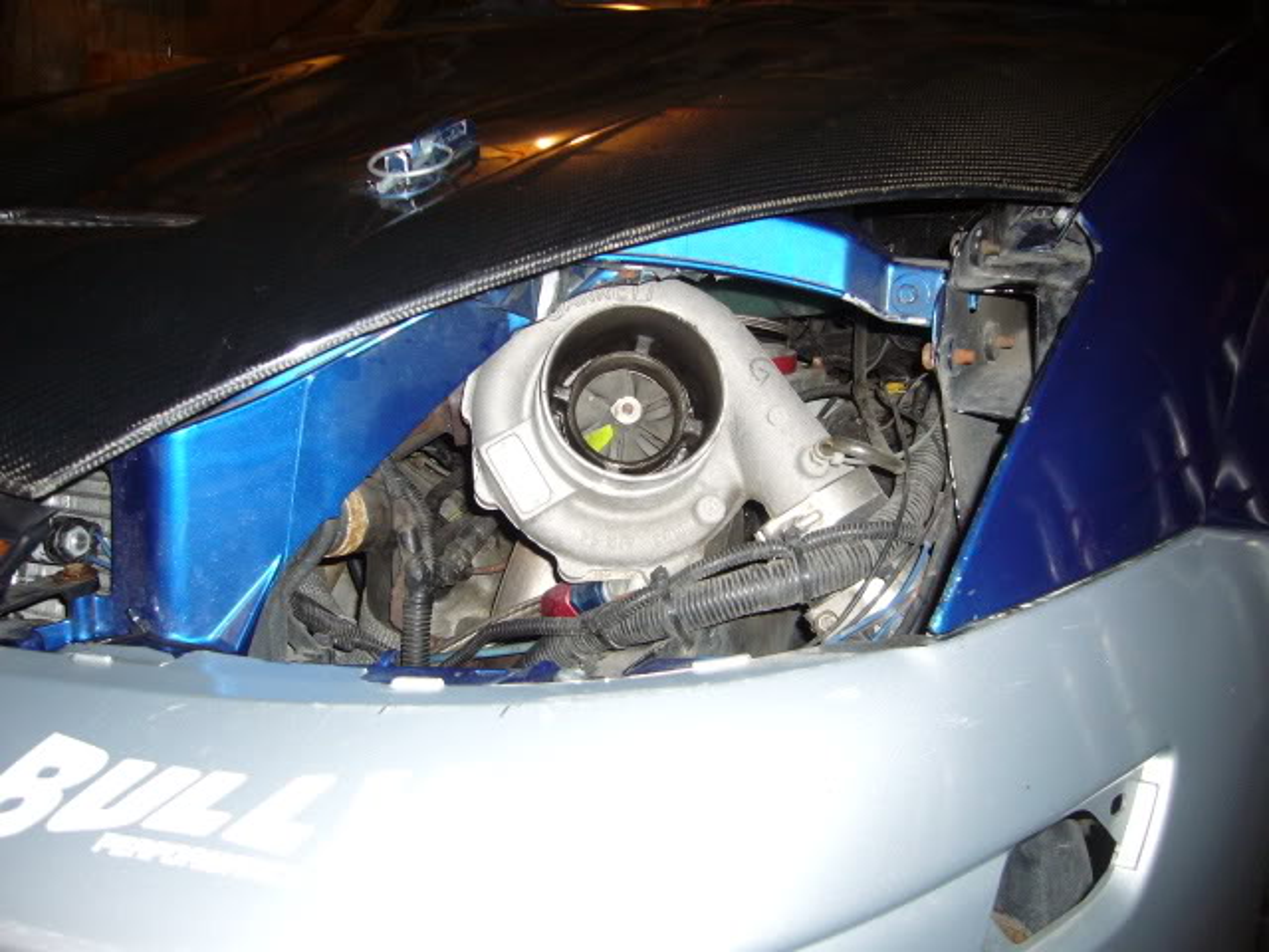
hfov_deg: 52.6
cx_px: 634
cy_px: 476
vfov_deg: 40.7
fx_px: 1283
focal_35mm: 35
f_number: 2.8
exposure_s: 1/30
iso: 100
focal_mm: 5.8
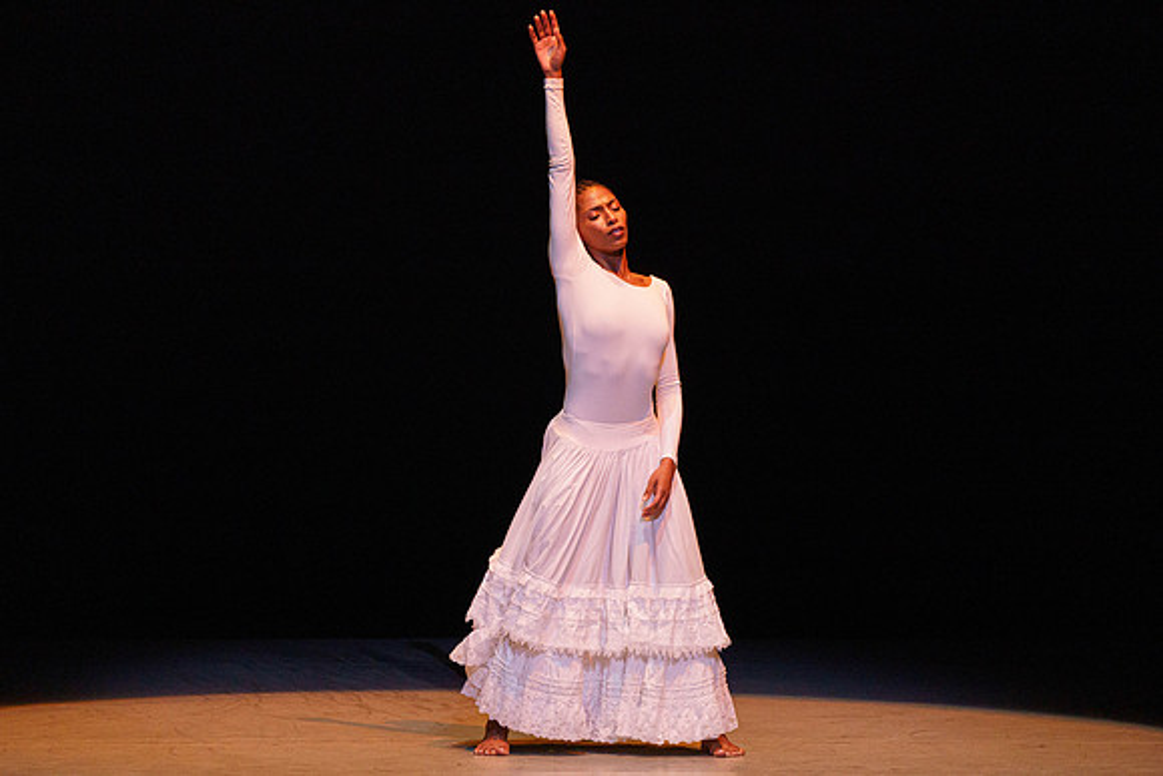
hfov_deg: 4.9
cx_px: 582
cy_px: 405
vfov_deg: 3.3
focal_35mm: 418
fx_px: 13497
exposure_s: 1/400
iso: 5000
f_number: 6.3
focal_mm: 400
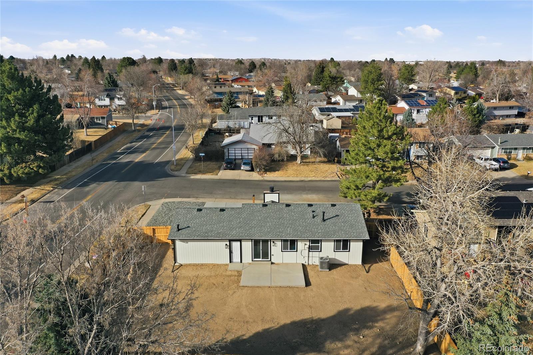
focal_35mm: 28
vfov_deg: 46.4
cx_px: 266
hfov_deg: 65.5
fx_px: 414
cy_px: 178
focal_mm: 10.3
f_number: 6.3
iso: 100
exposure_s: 1/640
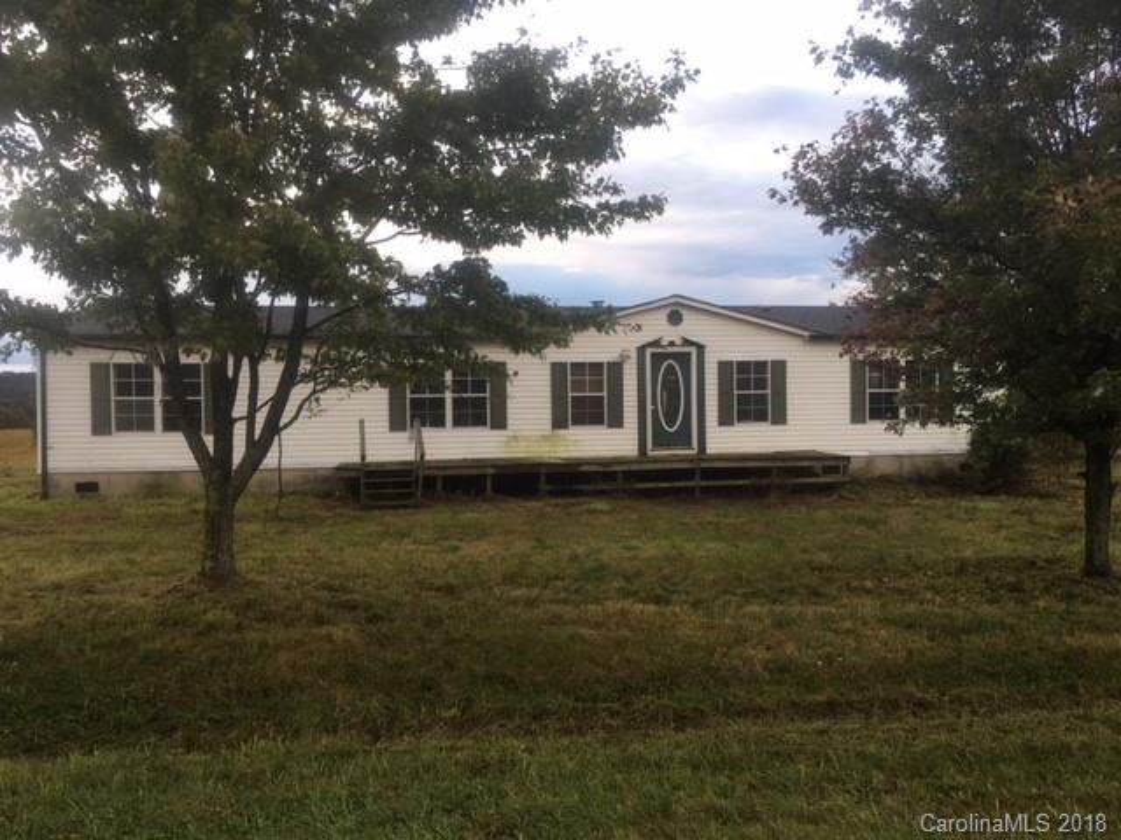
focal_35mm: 29
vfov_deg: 48.2
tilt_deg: +0.2
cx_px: 560
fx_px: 939
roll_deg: +0.5
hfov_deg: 61.7
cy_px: 420
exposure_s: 1/60
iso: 32
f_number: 2.2
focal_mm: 4.15
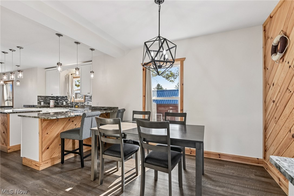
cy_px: 98
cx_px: 147
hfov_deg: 96.8
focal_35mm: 16
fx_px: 131
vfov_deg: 73.7
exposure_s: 1/1000
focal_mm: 16
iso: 1000
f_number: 6.3
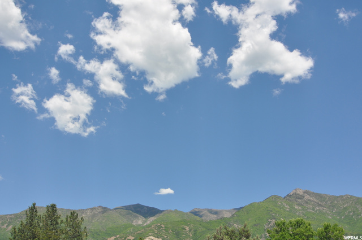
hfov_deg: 53.2
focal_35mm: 36
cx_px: 181
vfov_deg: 36.8
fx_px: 362
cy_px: 120
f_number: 10
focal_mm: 24
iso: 200
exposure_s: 1/400
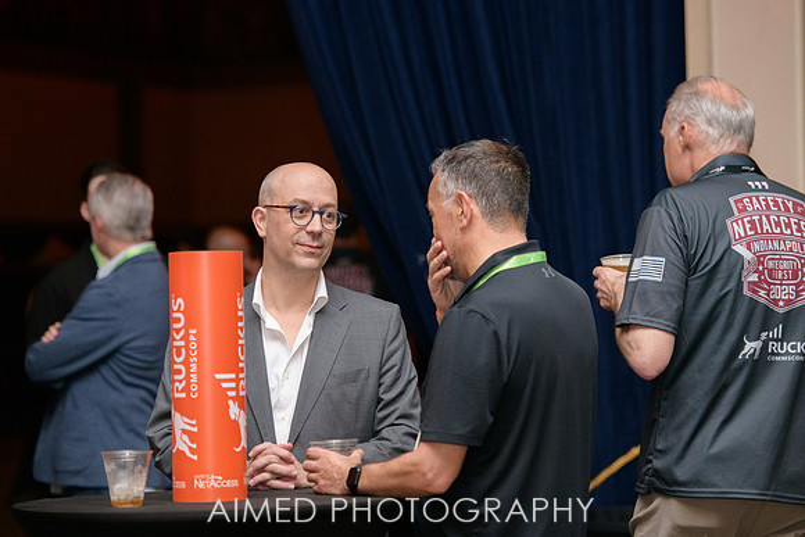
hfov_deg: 15.2
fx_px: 3019
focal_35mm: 135
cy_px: 269
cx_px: 411
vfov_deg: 10.2
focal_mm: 130
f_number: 3.5
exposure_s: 1/250
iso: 2000
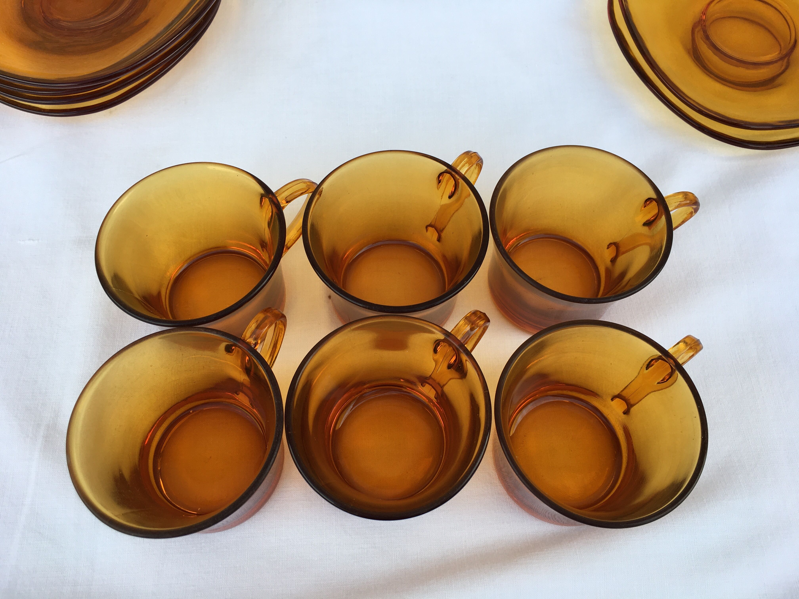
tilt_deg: -64.3
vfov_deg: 48.2
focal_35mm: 29
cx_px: 400
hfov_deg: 61.7
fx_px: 669
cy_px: 300
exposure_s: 1/243
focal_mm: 4.15
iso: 25
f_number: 2.2
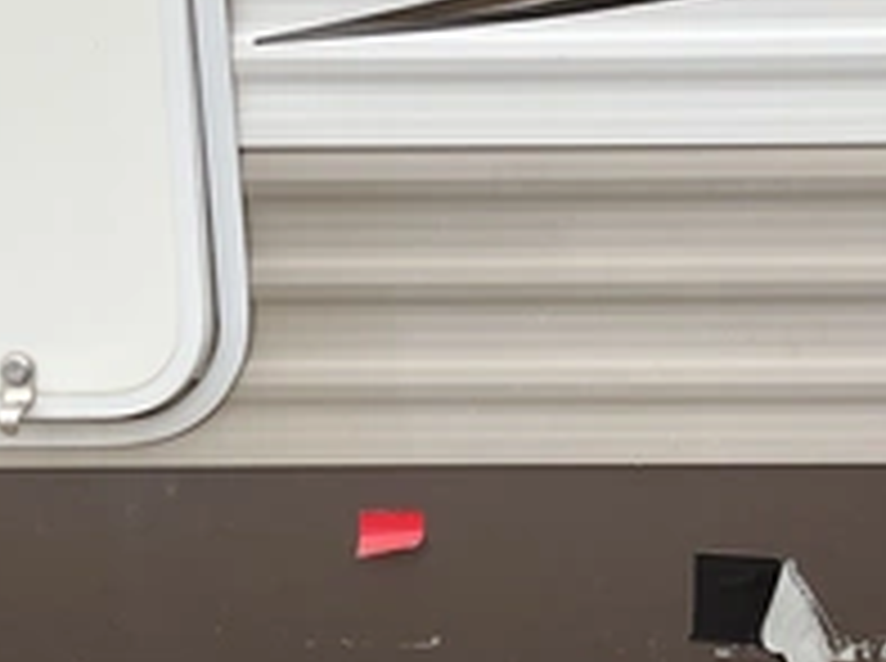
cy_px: 351
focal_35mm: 59
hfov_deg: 31.8
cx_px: 720
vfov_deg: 24.7
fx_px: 1507
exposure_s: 1/442
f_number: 1.8
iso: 25
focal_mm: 3
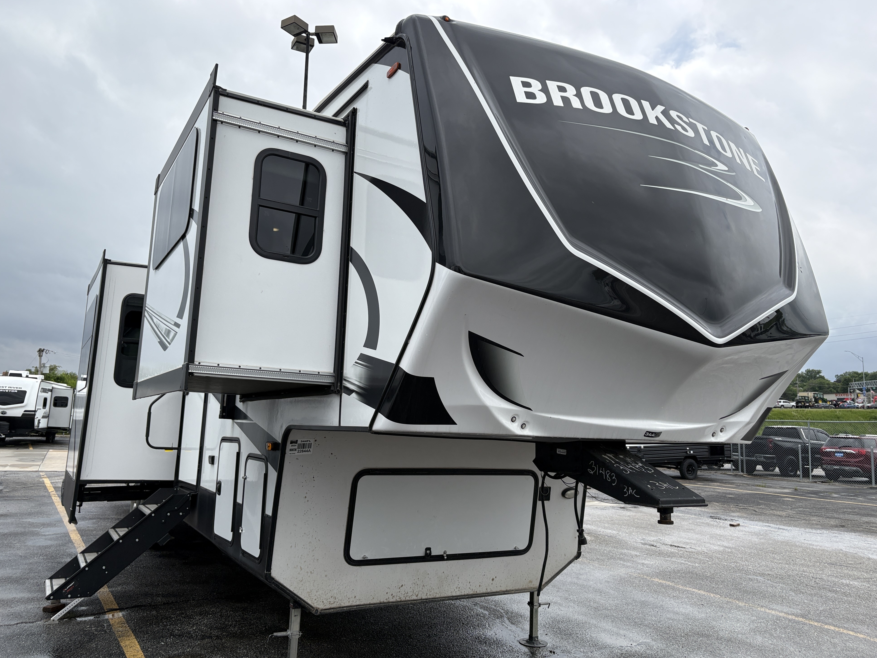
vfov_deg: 51.4
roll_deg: -1.2
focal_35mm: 27
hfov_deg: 65.3
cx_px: 435
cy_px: 324
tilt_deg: +7.3
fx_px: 684
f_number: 1.6
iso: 50
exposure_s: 1/4608
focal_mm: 5.96
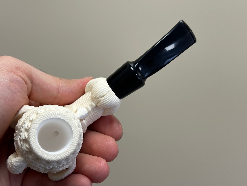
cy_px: 93
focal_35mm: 48
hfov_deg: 39.7
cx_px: 124
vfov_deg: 30.3
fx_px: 343
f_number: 1.78
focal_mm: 6.86
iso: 64
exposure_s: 1/121
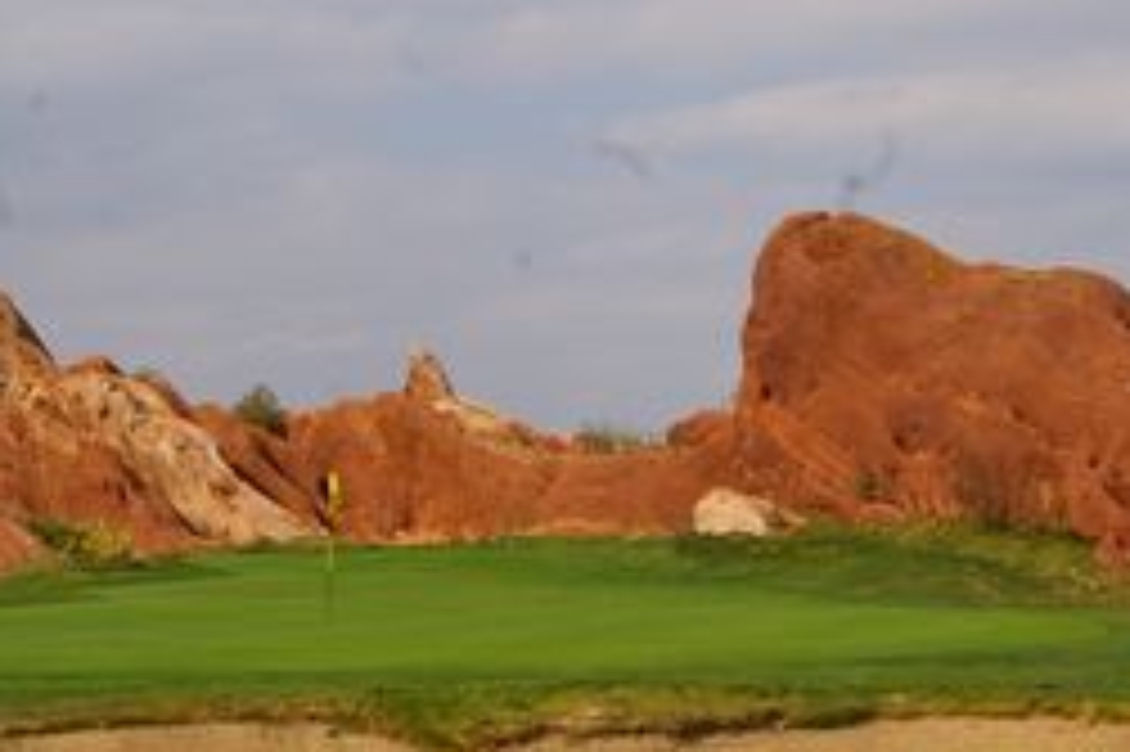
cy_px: 365
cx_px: 927
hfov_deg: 20.0
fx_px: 3169
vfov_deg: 13.5
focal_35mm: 101
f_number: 11
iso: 200
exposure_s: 1/250
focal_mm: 33
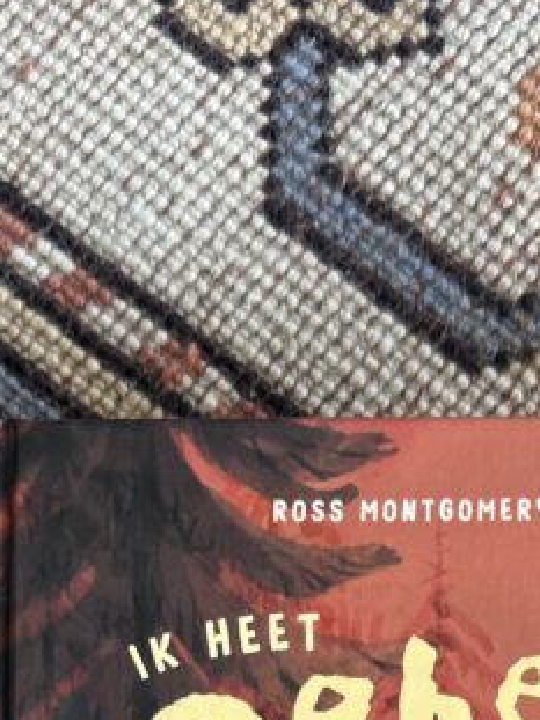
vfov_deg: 21.3
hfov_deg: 18.4
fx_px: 1644
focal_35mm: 79
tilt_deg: -86.5
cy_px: 1044
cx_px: 468
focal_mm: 6.76
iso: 200
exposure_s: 1/121
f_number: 1.78
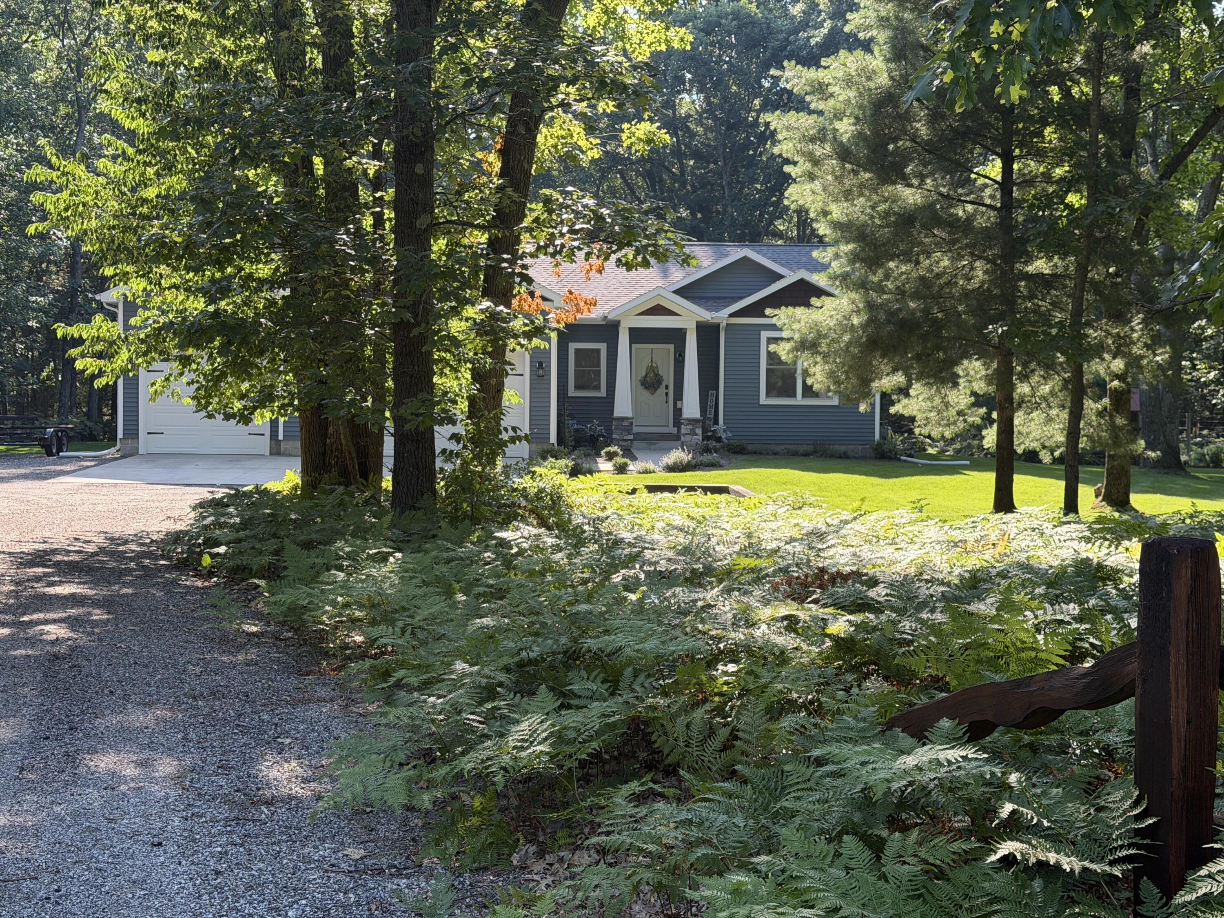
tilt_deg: -0.1
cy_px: 459
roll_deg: +0.6
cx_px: 612
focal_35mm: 48
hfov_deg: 39.7
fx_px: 1697
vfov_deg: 30.3
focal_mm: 6.76
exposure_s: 1/437
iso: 64
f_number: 1.78
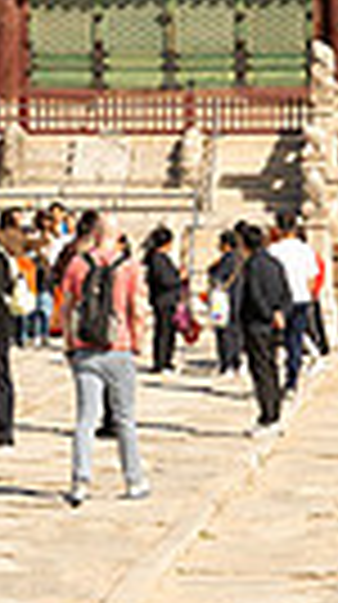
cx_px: 135
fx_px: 3631
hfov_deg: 5.3
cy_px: -223
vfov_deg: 9.3
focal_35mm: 227
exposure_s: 1/320
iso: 64
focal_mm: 50
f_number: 5
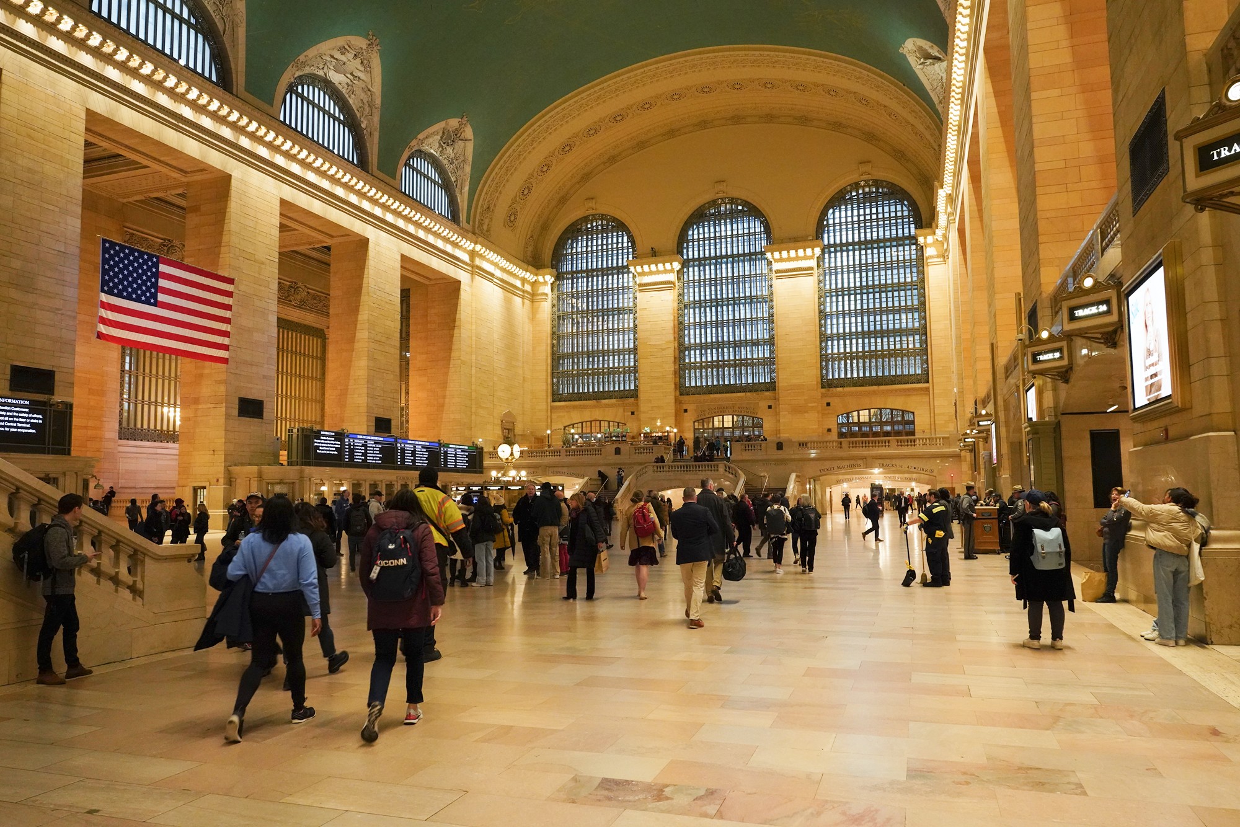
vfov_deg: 51.3
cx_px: 620
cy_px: 414
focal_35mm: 25
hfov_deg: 71.5
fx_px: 861
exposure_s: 1/80
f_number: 6.3
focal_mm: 25
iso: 6400
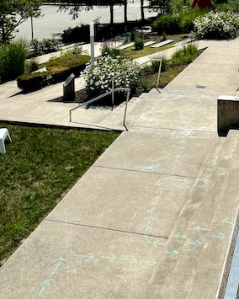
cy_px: -9
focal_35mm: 55
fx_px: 486
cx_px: 171
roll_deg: +1.0
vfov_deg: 31.3
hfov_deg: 27.3
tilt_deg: -6.9
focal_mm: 5.1
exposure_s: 1/4348
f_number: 1.6
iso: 32
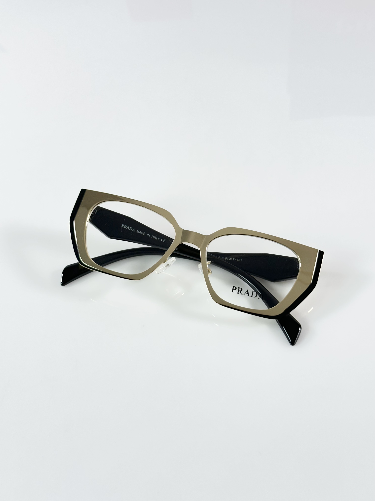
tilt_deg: -51.4
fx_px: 693
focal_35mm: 48
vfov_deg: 39.7
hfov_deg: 30.3
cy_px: 250
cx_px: 188
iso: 64
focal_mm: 6.86
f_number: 1.78
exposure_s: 1/100
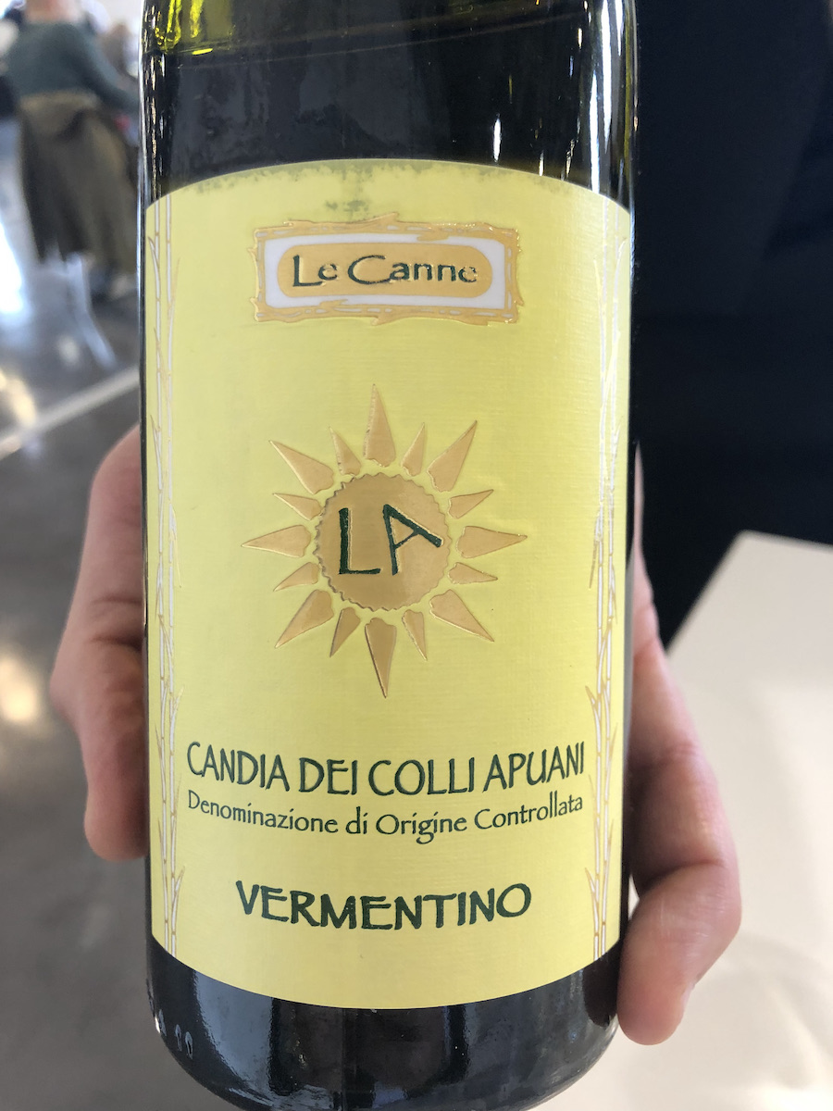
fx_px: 898
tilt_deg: -30.8
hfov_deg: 49.7
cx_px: 416
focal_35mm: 28
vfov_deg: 63.4
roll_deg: +8.7
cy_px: 556
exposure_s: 1/25
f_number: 1.8
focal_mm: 4
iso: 32
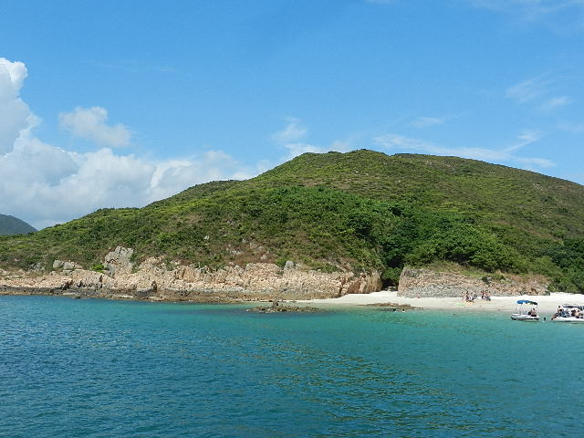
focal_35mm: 38
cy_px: 219
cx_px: 292
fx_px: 641
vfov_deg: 37.7
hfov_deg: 49.0
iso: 160
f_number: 4
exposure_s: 1/1600
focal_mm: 6.9
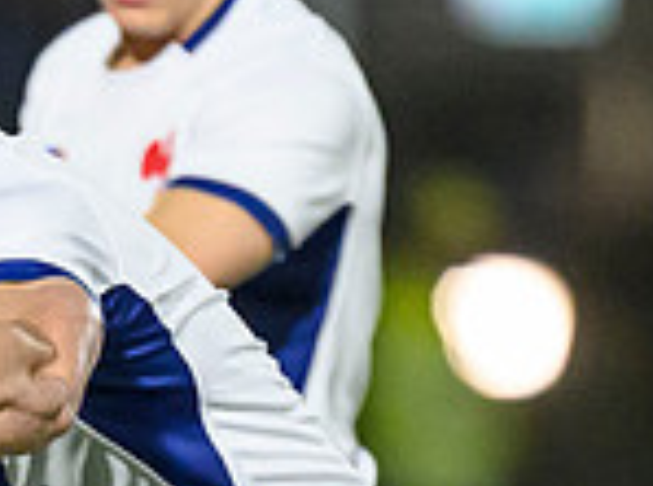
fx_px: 48006
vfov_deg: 0.6
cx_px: -583
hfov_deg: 0.8
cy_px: 869
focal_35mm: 2551
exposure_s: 1/1250
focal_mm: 400
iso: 6400
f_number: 3.2
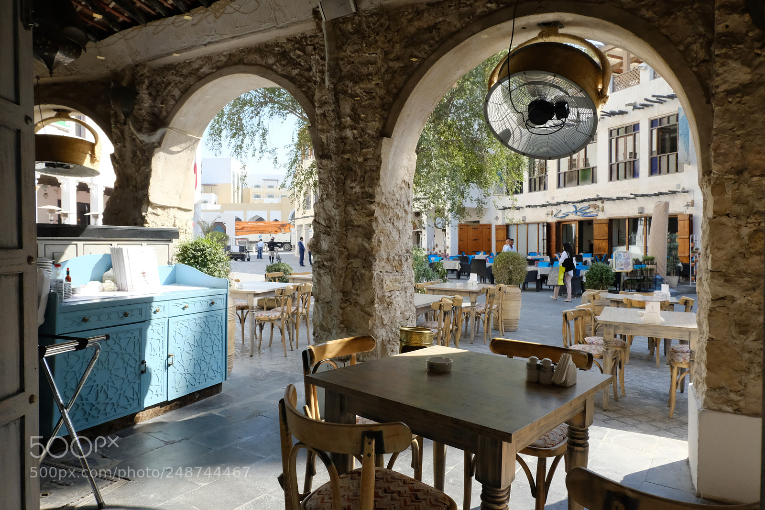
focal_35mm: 24
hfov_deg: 73.8
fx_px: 510
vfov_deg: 53.1
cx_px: 382
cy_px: 255
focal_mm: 16
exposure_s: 1/2000
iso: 3200
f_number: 6.4
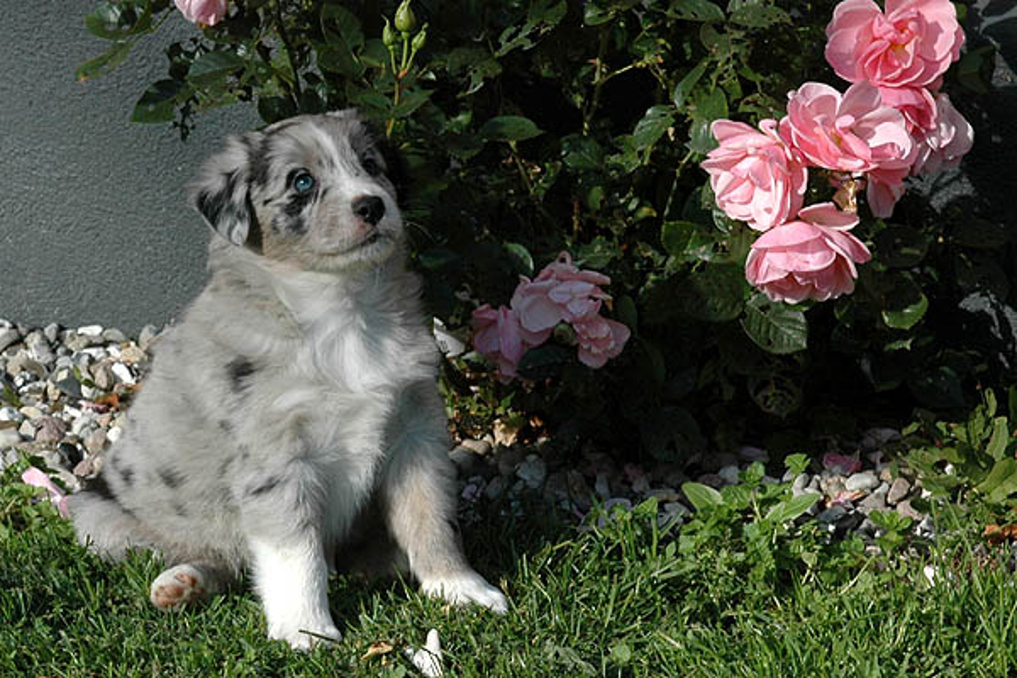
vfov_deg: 14.7
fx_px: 2627
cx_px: 508
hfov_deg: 21.9
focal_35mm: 93
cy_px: 339
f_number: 10
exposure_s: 1/400
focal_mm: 62
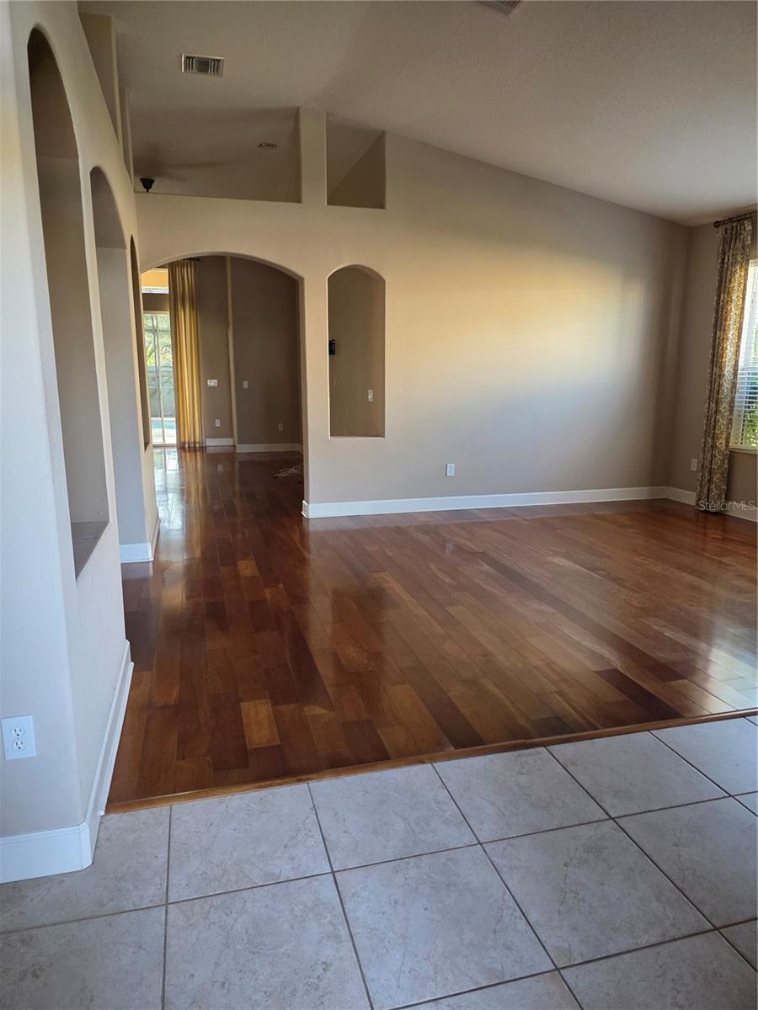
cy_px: 505
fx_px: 672
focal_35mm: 23
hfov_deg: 58.9
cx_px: 379
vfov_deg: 73.9
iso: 320
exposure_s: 1/120
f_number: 1.7
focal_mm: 6.3
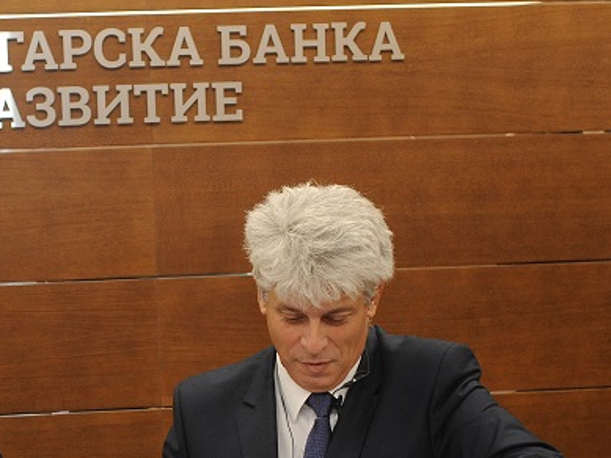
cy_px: 367
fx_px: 1624
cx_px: 162
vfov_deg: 16.0
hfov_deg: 21.1
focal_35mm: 92
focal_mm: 35
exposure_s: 1/200
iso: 2000
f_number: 5
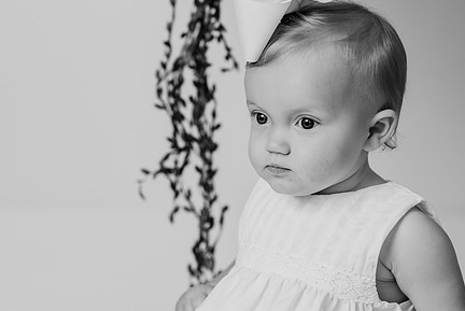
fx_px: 1474
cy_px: 159
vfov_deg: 12.0
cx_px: 215
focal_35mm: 114
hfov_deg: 17.9
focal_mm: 85
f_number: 2.8
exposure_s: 1/160
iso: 100
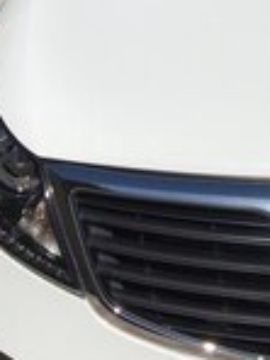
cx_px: 343
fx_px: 1009
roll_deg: +0.9
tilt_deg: -8.3
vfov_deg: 18.5
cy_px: -141
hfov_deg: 14.6
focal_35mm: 97
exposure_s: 1/6993
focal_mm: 4.15
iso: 25
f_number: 2.2
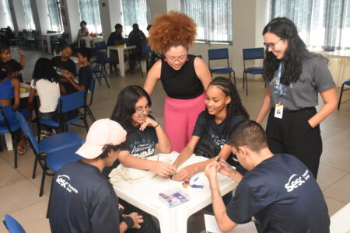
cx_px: 175
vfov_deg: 34.2
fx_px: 379
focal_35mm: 39
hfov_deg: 49.6
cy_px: 116
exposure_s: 1/200
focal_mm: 26
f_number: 7.1
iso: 3200
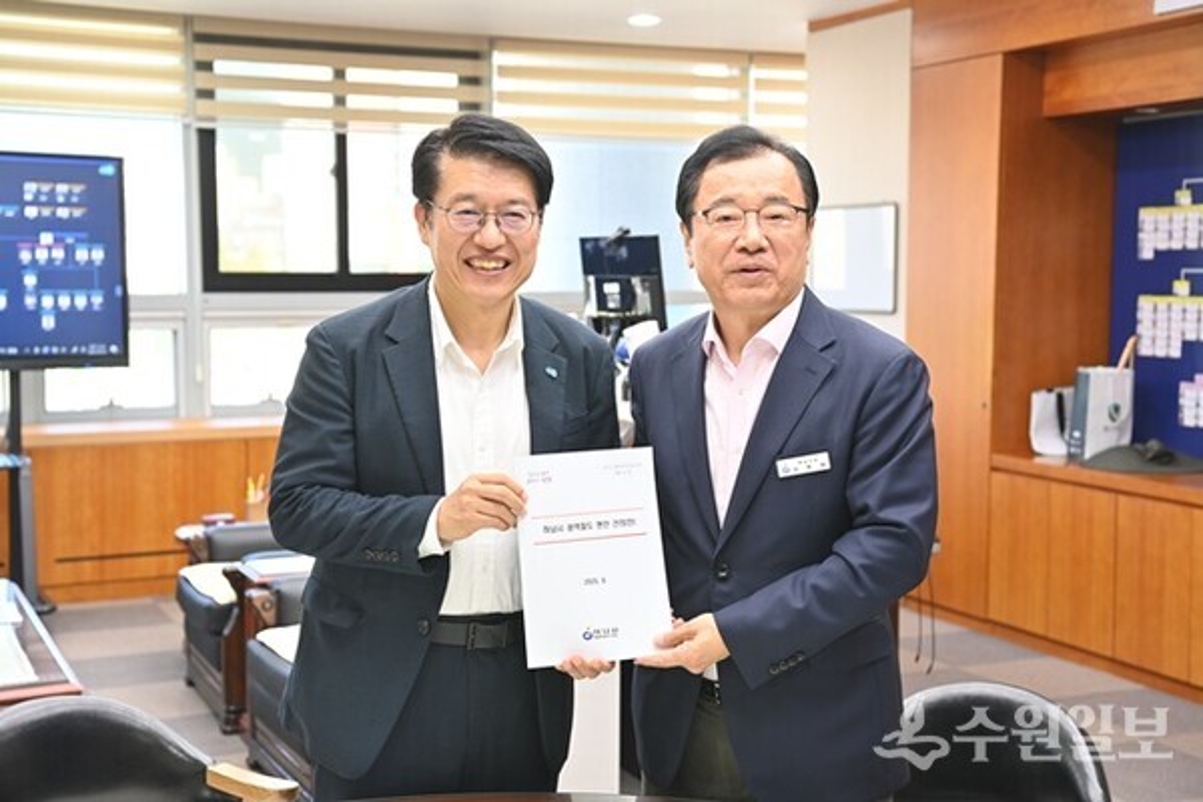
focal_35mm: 50
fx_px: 1671
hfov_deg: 39.6
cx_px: 602
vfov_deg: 27.0
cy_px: 401
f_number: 4
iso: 800
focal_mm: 50
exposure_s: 1/60
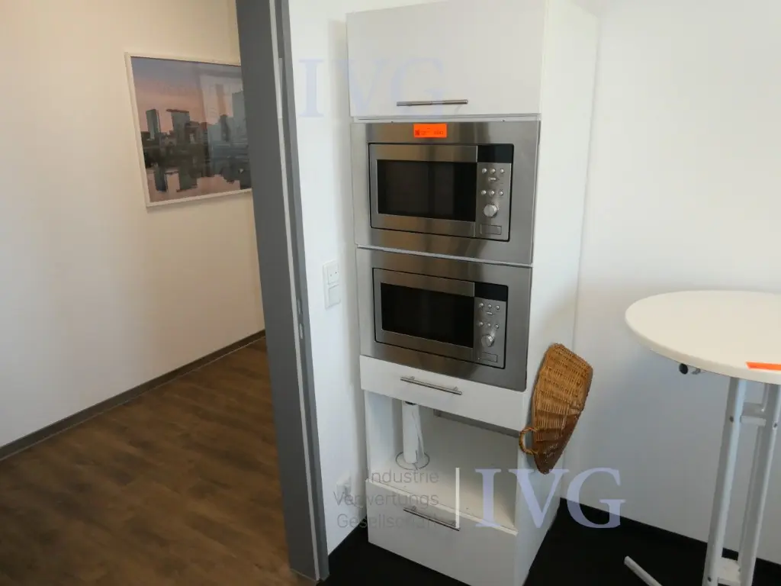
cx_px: 390
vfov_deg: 56.8
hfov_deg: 71.6
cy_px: 293
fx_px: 541
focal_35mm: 24
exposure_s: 1/125
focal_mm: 4.3
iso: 320
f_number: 3.3
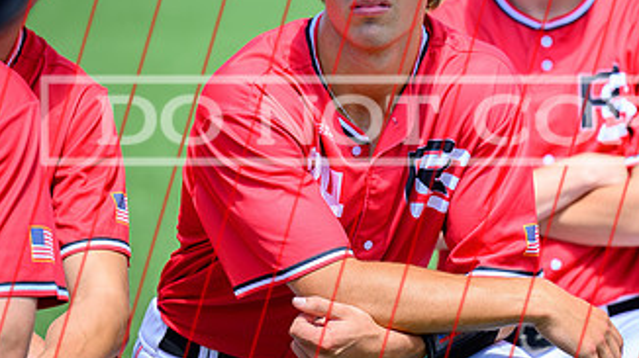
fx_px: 5843
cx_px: 404
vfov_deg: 3.5
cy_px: 134
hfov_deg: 6.3
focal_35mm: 345
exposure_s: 1/400
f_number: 2.8
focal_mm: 185
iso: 64
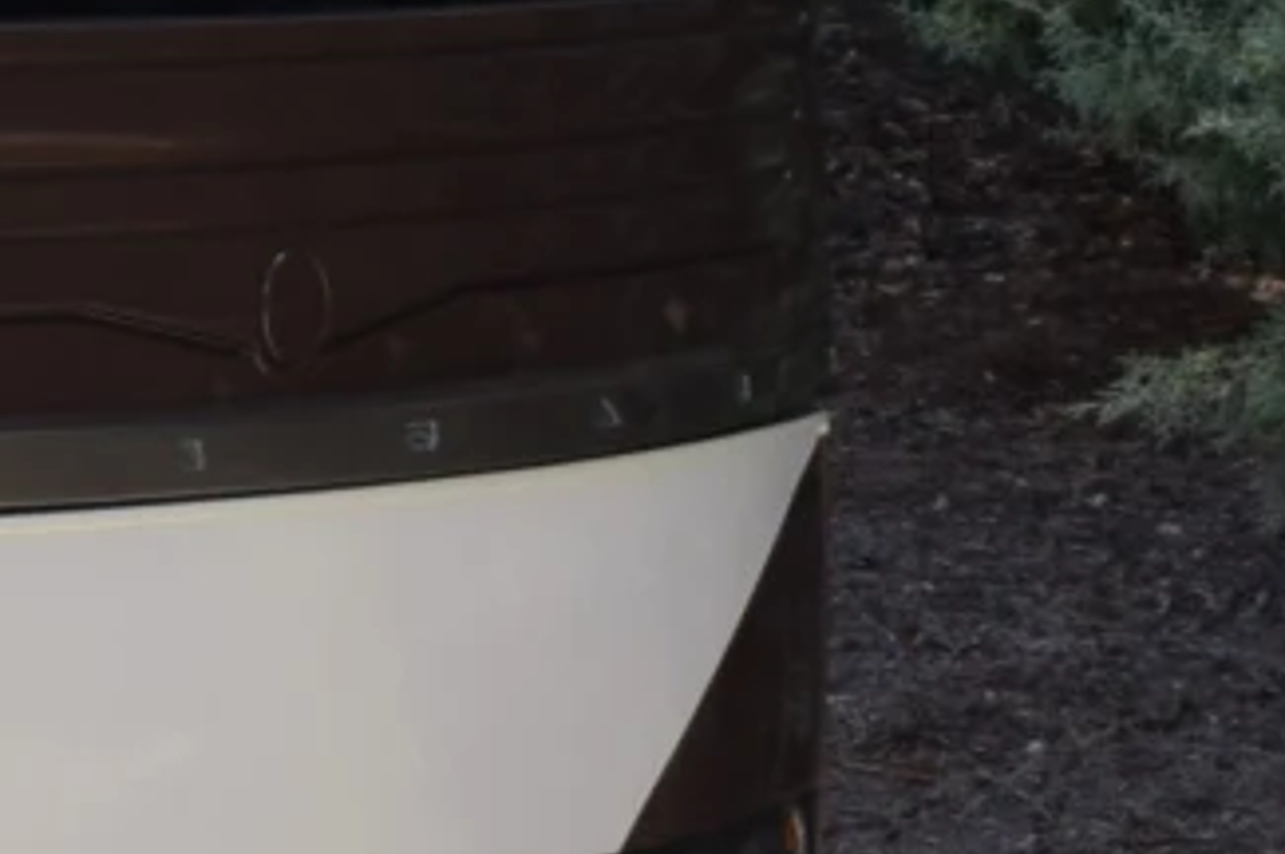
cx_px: -2657
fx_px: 10127
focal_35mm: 284
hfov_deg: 6.6
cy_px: -741
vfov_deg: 4.8
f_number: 9
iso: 200
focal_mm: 24
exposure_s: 1/320
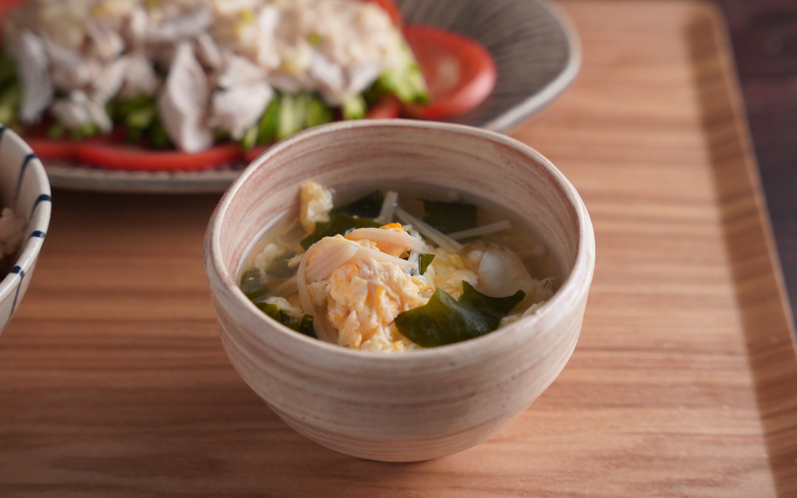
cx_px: 399
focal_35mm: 72
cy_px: 260
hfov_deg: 28.6
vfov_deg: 18.1
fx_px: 1564
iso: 6400
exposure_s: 1/500
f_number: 5.6
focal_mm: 70
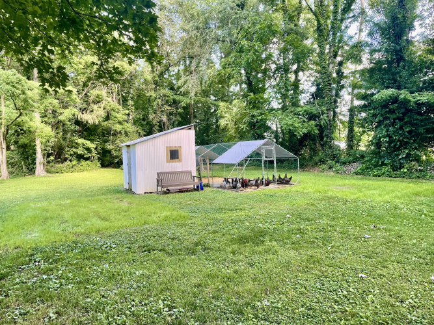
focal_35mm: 26
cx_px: 217
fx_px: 326
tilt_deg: -2.0
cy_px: 162
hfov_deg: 67.3
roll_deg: +2.1
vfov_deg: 53.0
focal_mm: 4.2
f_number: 1.6
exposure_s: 1/121
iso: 80
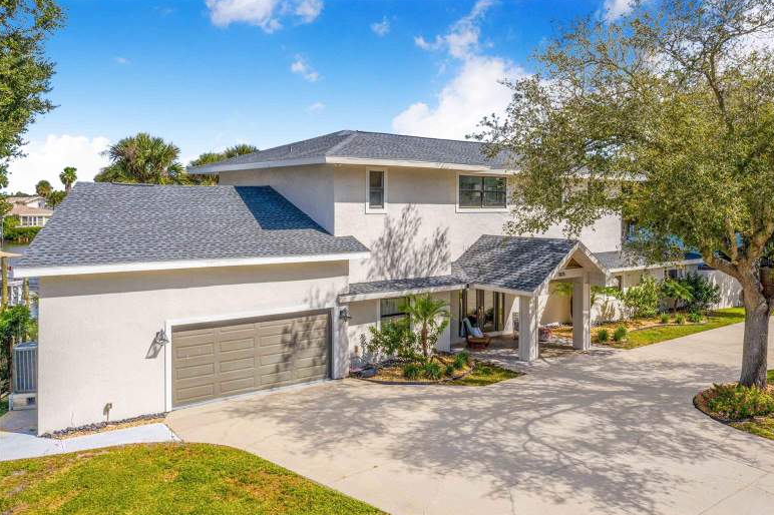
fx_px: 623
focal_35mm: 29
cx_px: 398
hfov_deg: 63.7
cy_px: 261
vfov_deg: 44.9
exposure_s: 1/500
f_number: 6.3
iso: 100
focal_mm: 10.26
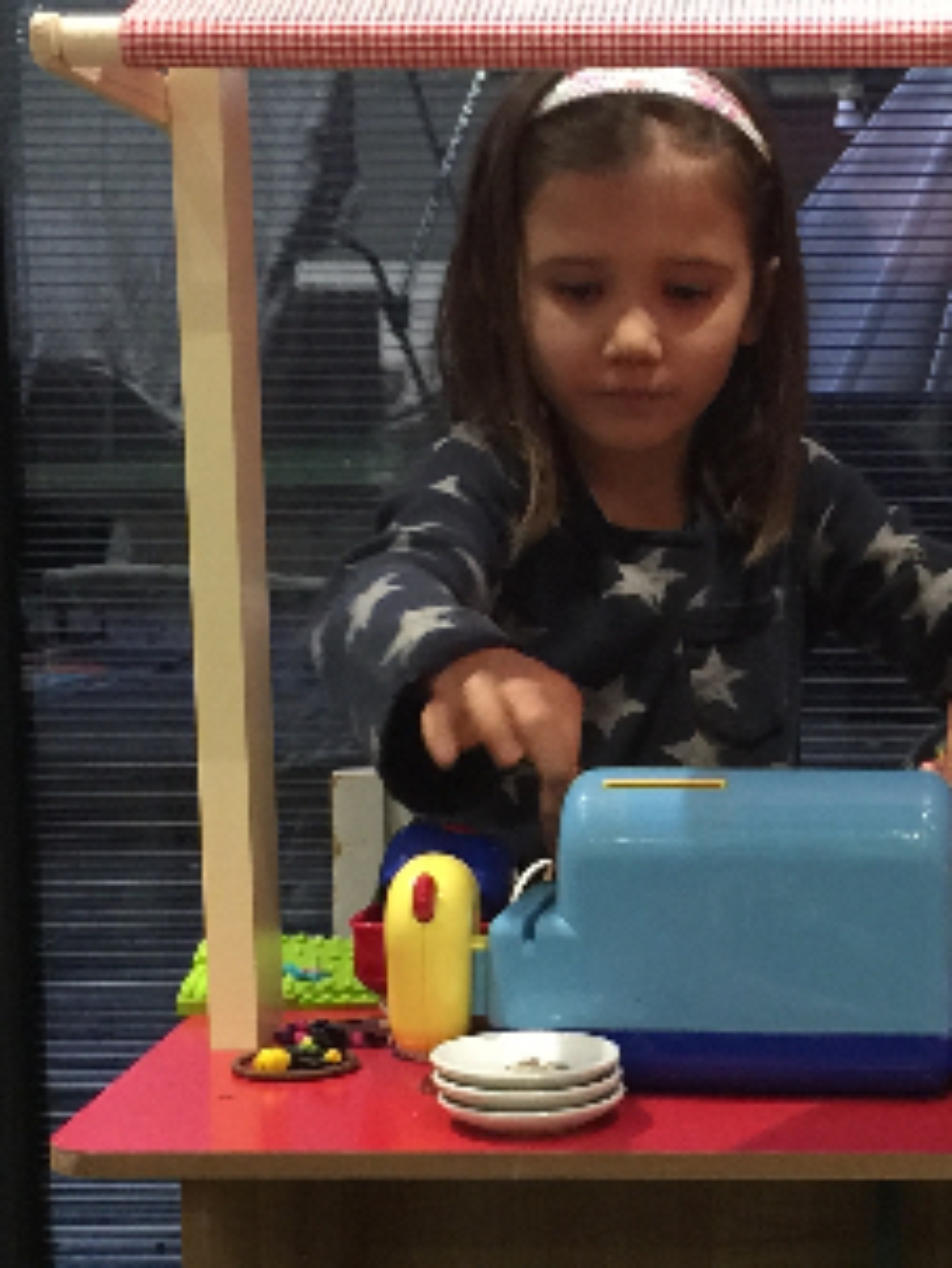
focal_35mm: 77
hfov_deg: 18.8
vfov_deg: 25.3
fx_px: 2822
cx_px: 855
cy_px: 746
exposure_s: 1/10
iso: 125
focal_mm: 4.15
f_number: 2.2
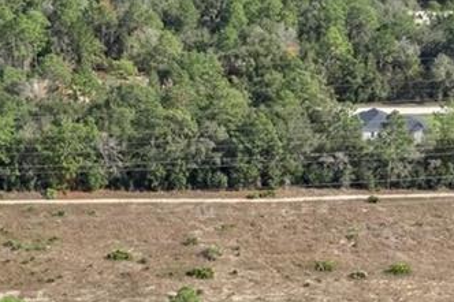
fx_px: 1336
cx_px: 129
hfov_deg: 19.2
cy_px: 420
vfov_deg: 12.4
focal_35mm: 106
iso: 150
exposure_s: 1/1500
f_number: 2.8
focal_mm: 8.38
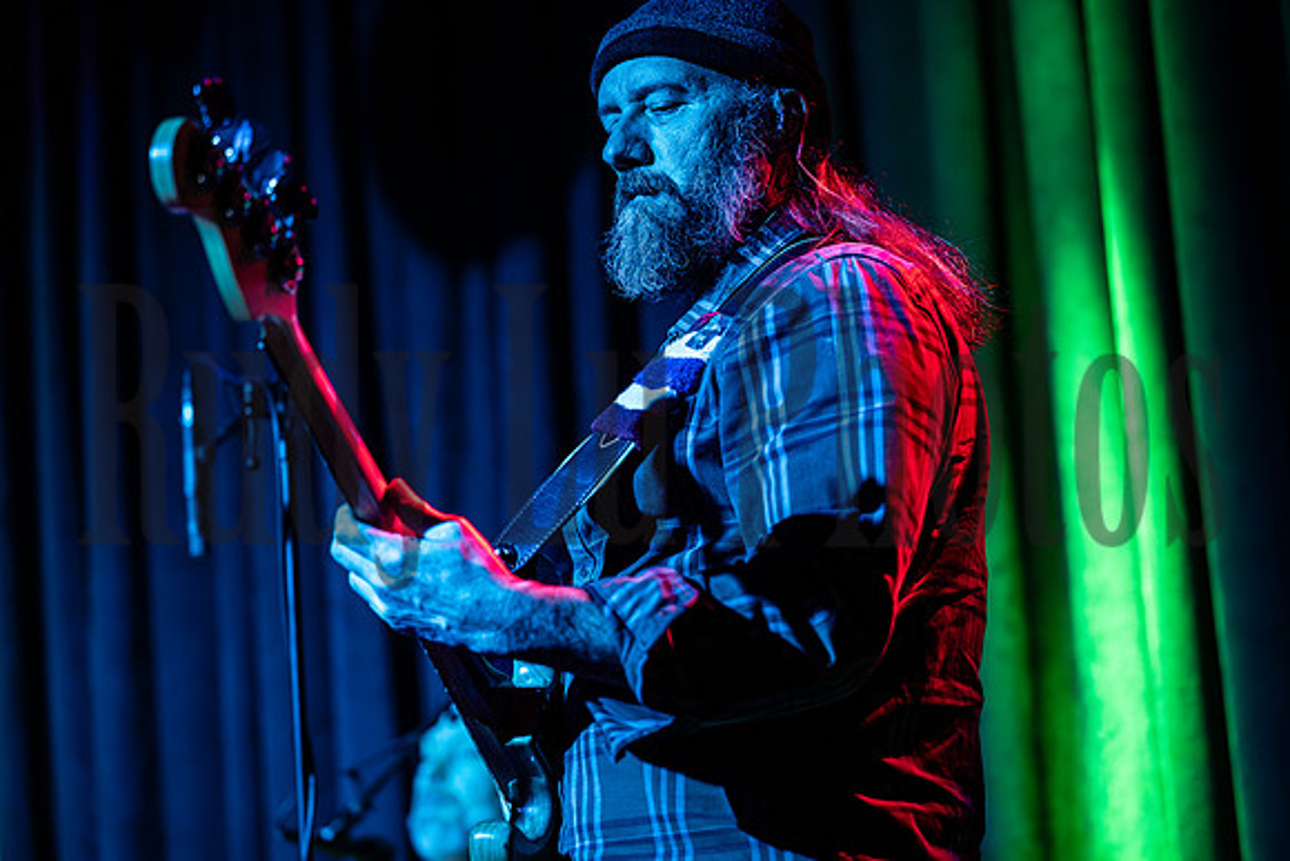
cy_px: 430
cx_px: 645
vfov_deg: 13.4
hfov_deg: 20.0
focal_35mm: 102
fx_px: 3656
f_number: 2.8
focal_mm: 102
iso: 6400
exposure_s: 1/125
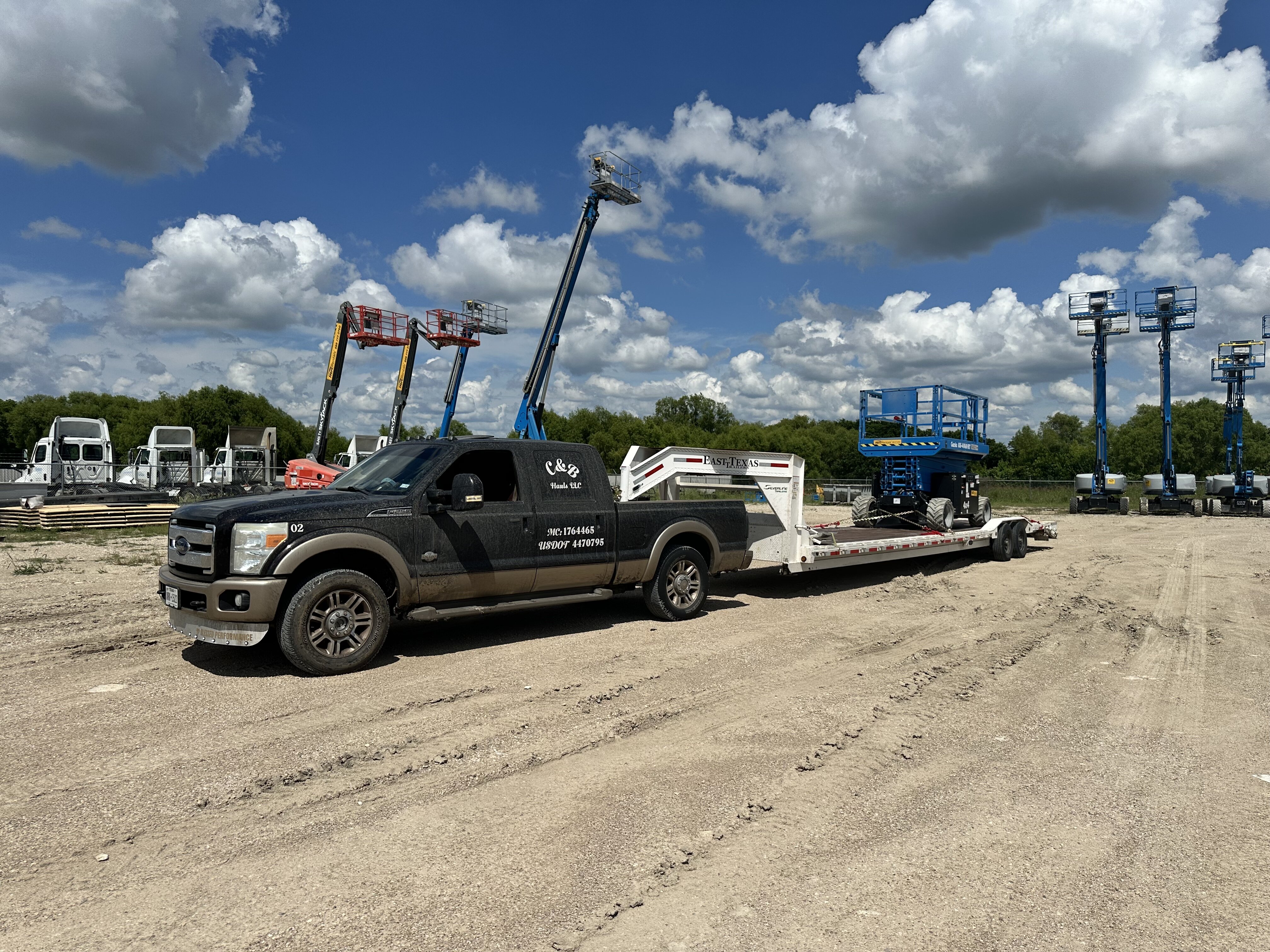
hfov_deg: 71.6
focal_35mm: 24
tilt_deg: +0.6
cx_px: 635
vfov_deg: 56.8
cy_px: 476
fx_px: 881
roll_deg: +0.2
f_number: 1.78
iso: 80
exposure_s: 1/10753
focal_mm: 6.86
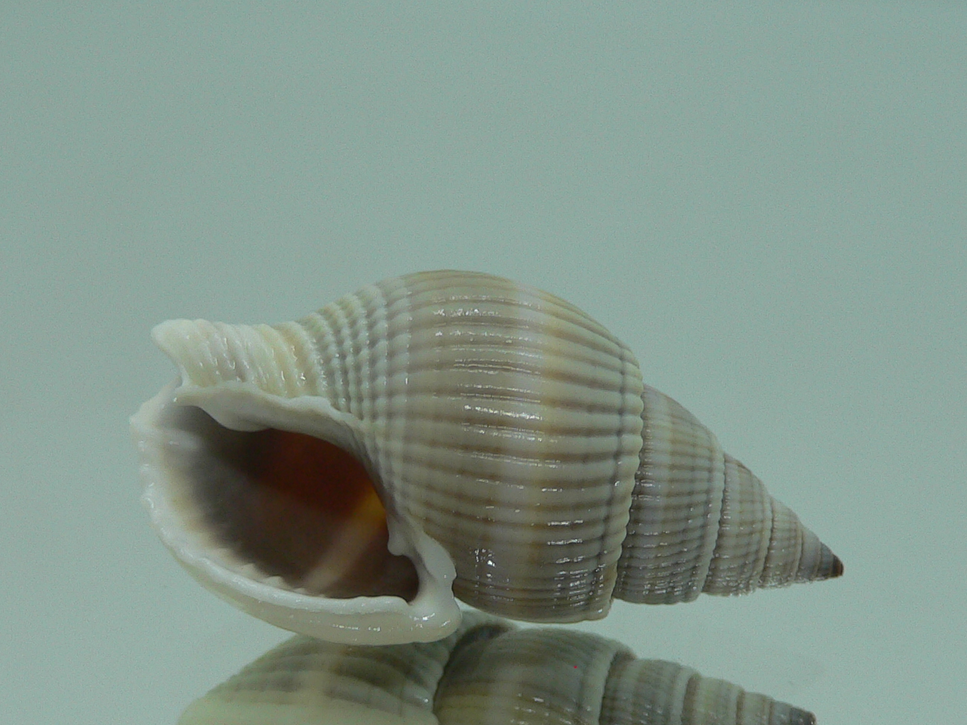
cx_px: 492
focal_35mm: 54
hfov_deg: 35.5
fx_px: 1508
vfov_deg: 26.6
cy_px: 557
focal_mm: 4.6
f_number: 2.8
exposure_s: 1/60
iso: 80
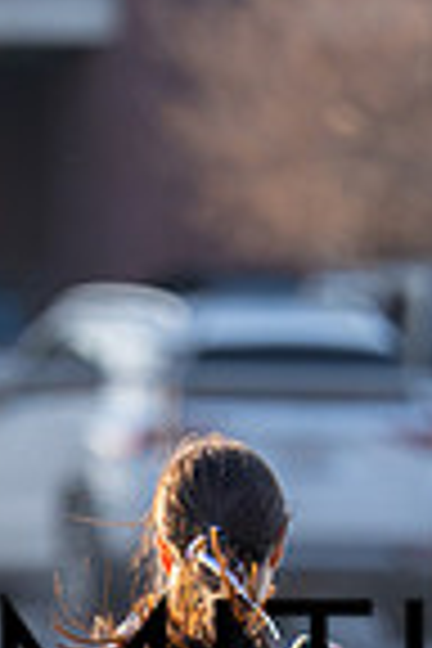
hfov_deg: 1.2
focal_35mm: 1157
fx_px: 20824
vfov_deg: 1.8
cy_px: 772
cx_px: -41
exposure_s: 1/2500
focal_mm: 178
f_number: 2.8
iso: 400
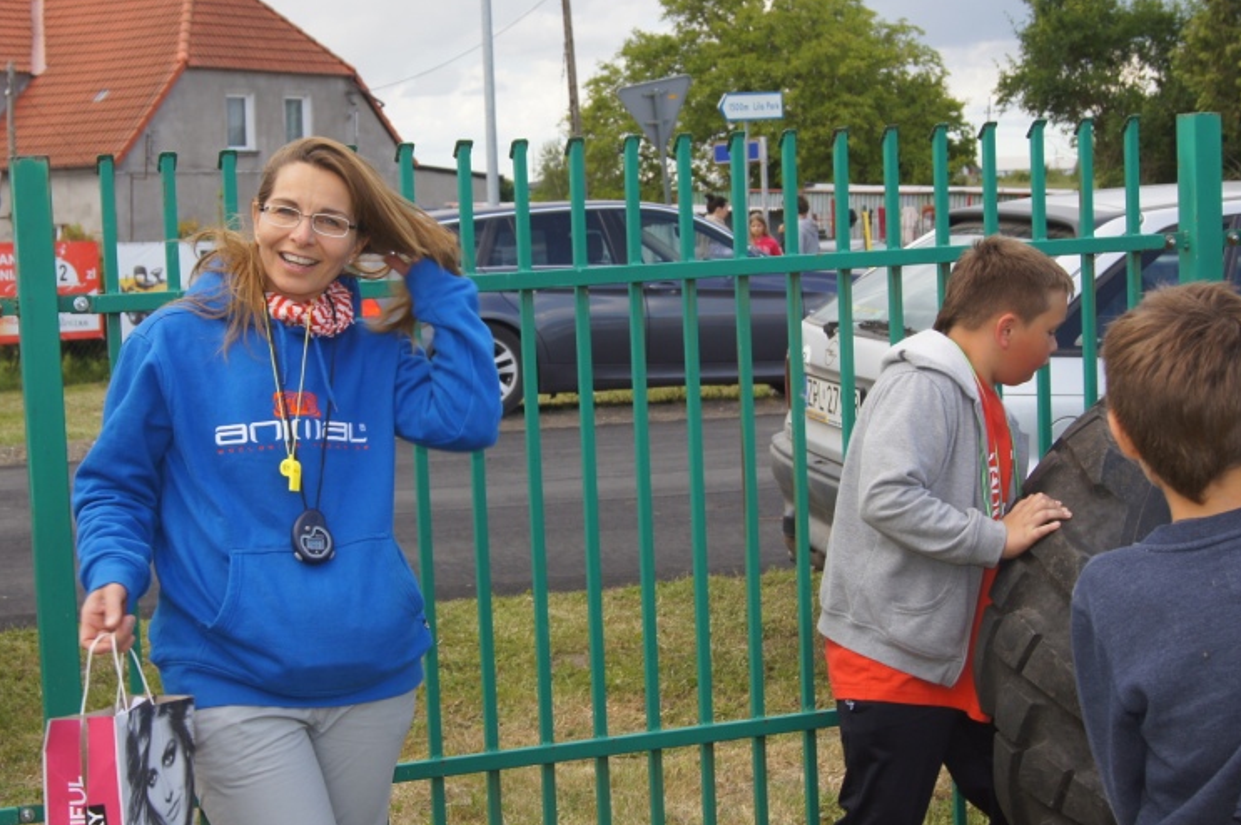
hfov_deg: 32.3
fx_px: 2135
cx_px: 504
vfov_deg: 21.9
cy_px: 389
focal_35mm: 62
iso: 100
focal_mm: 30
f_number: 8
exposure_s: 1/125
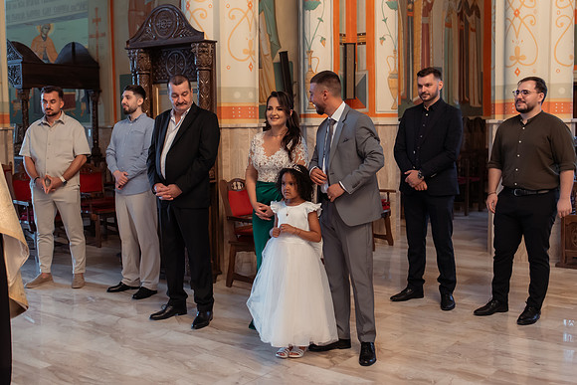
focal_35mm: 43
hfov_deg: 45.4
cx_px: 278
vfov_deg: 31.2
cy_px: 182
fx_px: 690
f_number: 2.8
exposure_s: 1/200
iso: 1600
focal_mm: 35
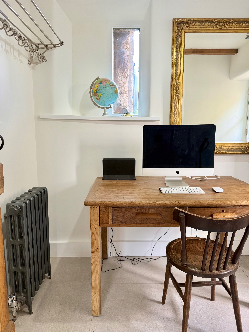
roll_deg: +0.6
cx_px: 124
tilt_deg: -8.6
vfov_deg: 71.6
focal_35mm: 24
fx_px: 230
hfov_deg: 56.8
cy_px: 166
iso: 200
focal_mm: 6.76
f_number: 1.78
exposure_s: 1/100
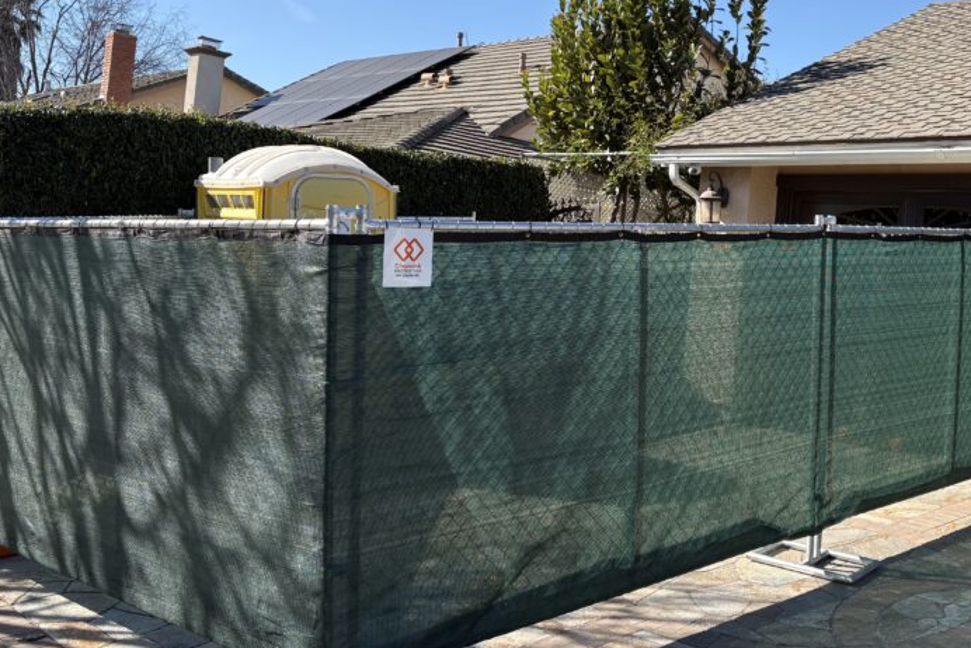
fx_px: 1079
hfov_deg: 48.2
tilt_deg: +2.2
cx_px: 574
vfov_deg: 33.2
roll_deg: -4.8
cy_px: 226
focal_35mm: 40
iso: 50
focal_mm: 5.96
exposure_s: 1/1953
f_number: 1.6
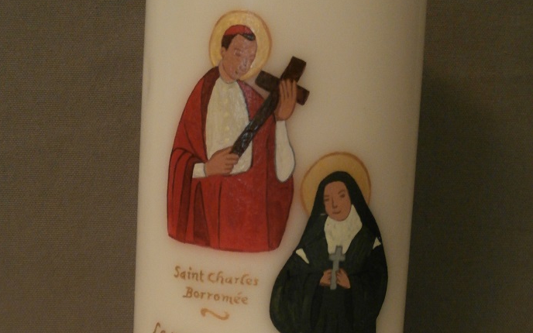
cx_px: 266
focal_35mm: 54
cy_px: 225
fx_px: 784
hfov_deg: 37.5
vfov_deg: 23.9
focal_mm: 6.67
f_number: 3.9
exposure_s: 1/8
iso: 400
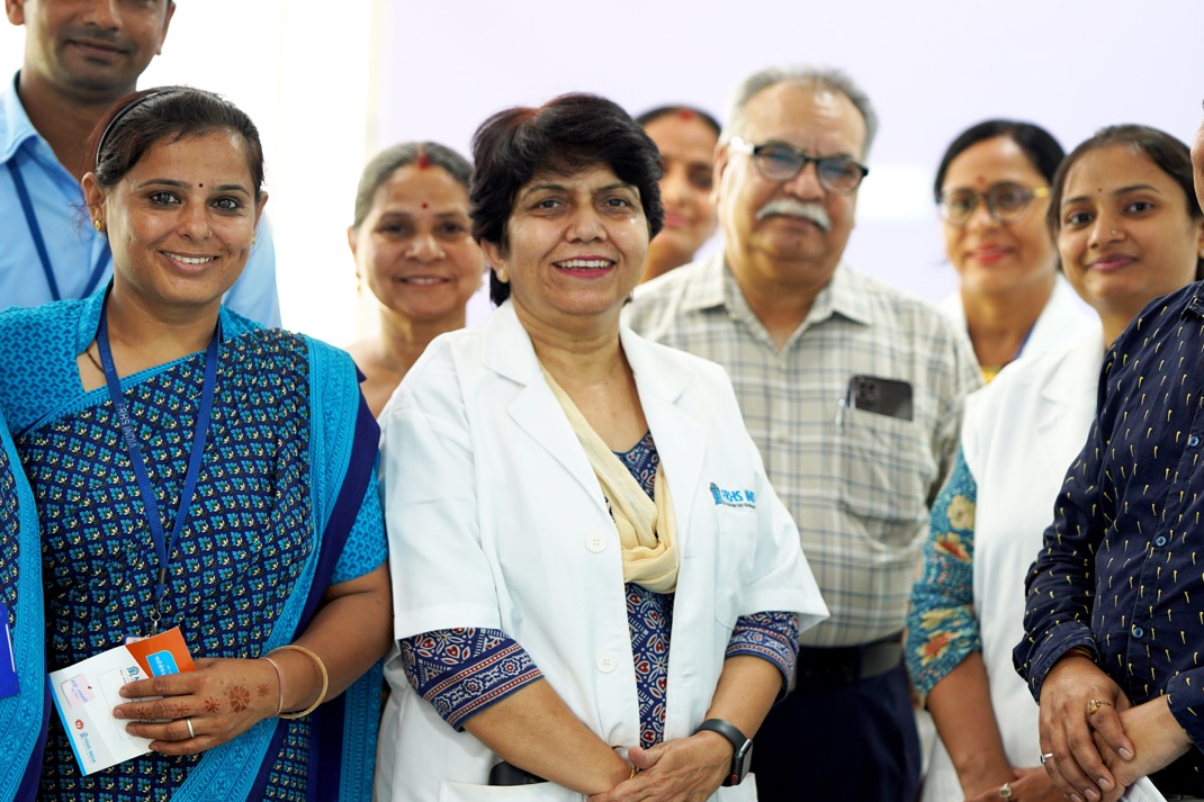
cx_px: 552
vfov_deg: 9.6
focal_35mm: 143
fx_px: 4781
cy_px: 465
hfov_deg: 14.4
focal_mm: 85
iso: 200
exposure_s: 1/160
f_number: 1.8
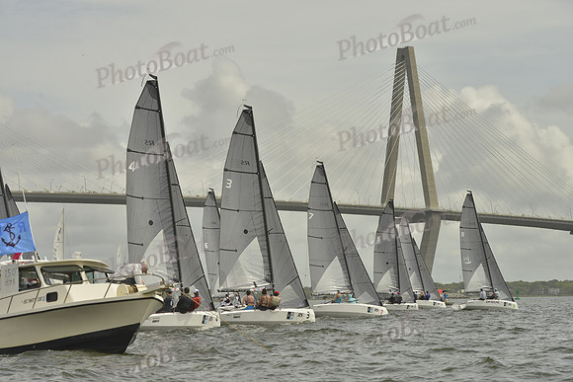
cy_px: 191
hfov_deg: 20.4
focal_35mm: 100
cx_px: 286
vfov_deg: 13.7
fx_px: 1592
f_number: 9
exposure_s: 1/1000
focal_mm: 100
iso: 200
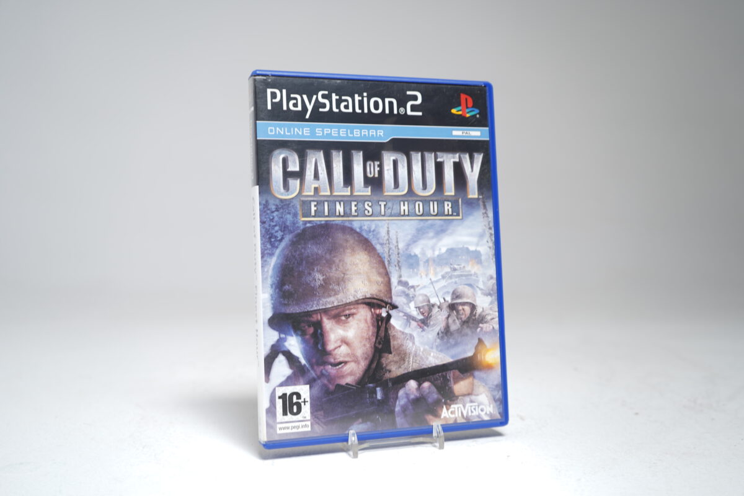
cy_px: 248
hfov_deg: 53.1
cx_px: 372
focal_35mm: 36
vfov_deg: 36.9
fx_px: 744
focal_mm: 36
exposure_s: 1/3
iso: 64
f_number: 5
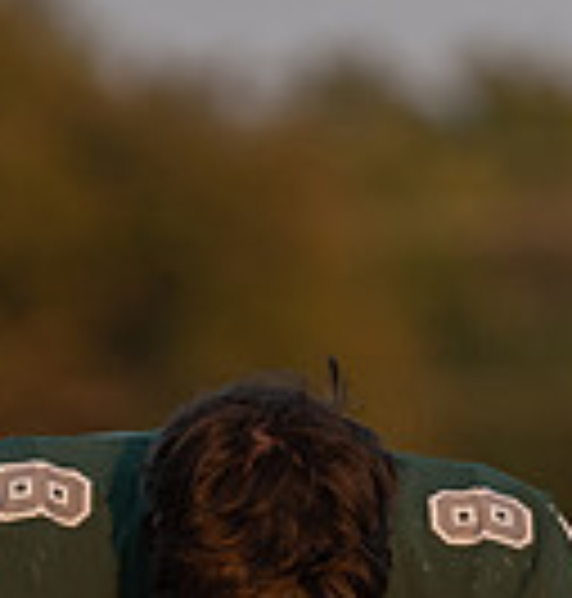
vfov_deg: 1.5
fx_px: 23161
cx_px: 230
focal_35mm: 1210
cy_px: 830
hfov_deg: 1.4
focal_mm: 200
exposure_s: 1/1600
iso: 320
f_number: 2.8
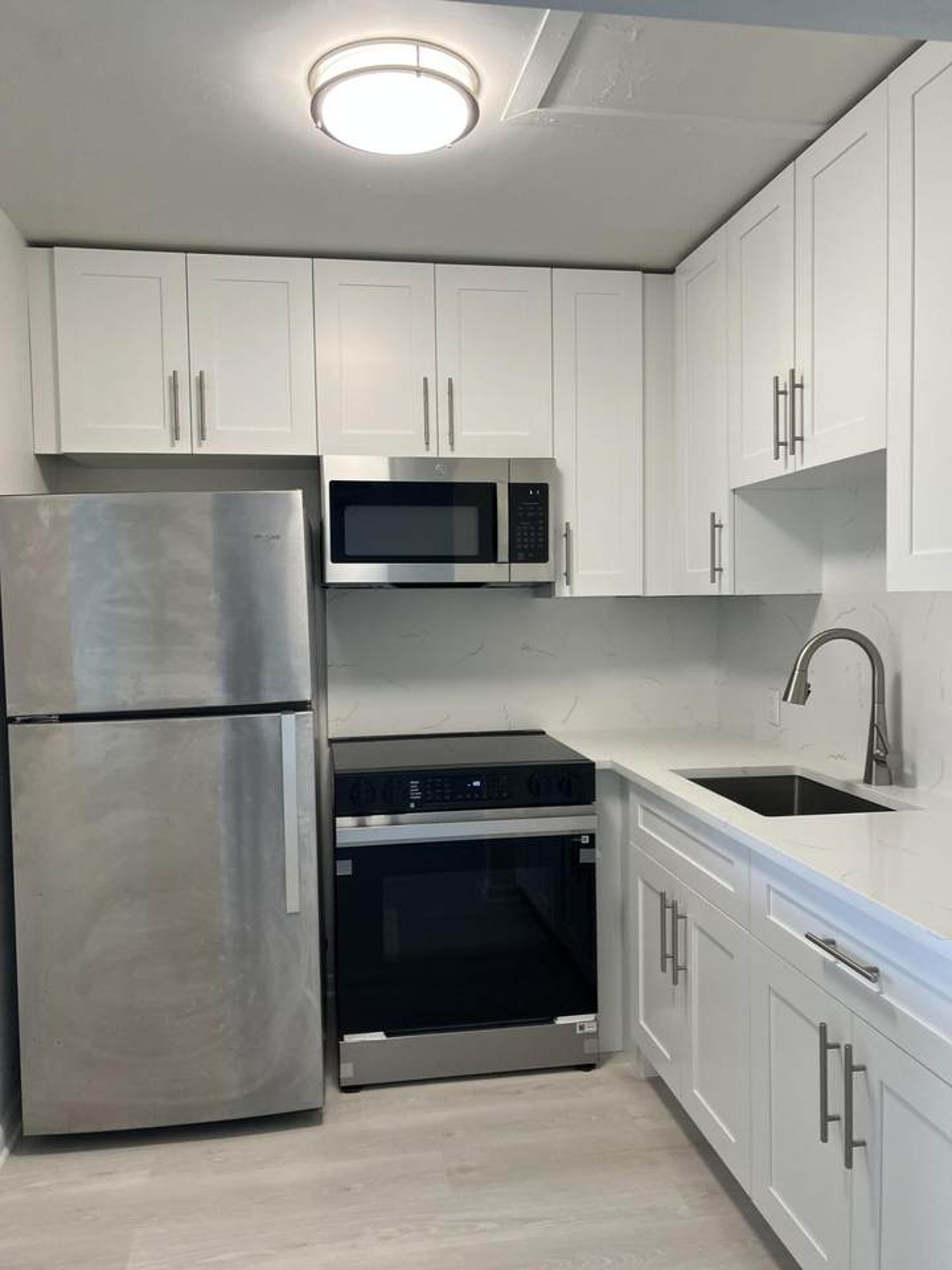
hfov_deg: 53.1
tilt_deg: -0.5
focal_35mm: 26
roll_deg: +1.1
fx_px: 953
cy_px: 635
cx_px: 476
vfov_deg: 67.3
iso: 100
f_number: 1.5
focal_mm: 5.7
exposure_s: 1/120
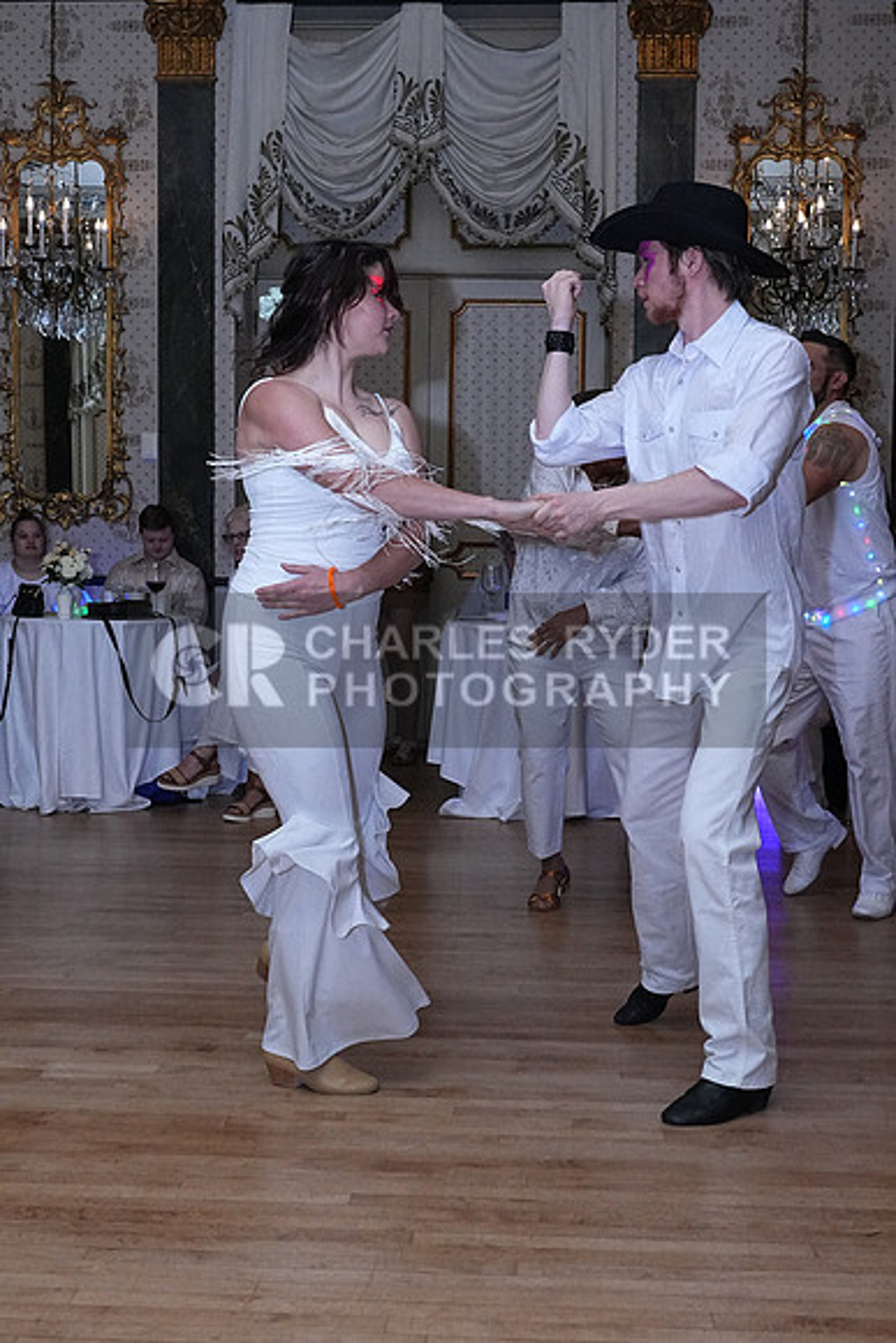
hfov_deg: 28.1
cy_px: 672
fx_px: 1791
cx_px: 448
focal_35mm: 48
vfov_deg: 41.1
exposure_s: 1/200
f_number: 7.1
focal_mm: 32
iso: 5000
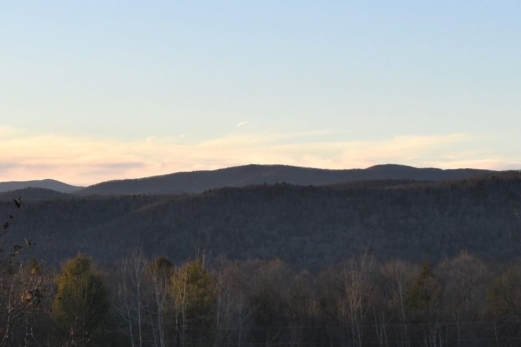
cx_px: 29
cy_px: 147
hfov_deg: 19.0
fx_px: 1520
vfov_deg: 13.0
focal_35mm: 105
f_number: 9
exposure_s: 1/320
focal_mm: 26
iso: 200
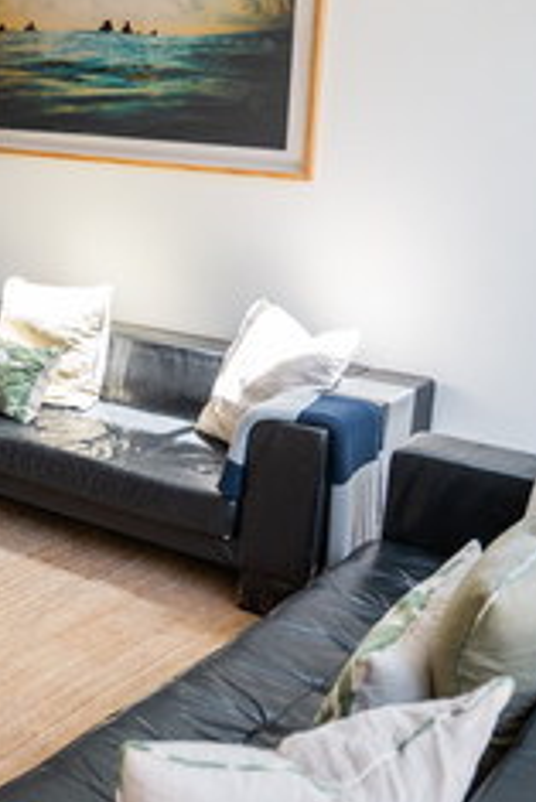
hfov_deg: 24.3
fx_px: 1137
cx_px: -89
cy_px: 282
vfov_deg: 38.5
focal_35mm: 51
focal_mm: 24
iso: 640
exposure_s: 1/320
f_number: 2.8
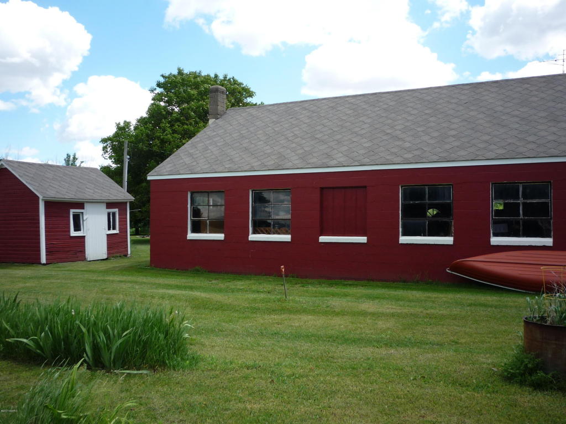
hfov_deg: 56.8
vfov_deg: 44.2
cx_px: 283
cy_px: 212
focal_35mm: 32
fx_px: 523
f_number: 4
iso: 100
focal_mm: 5.2
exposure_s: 1/400
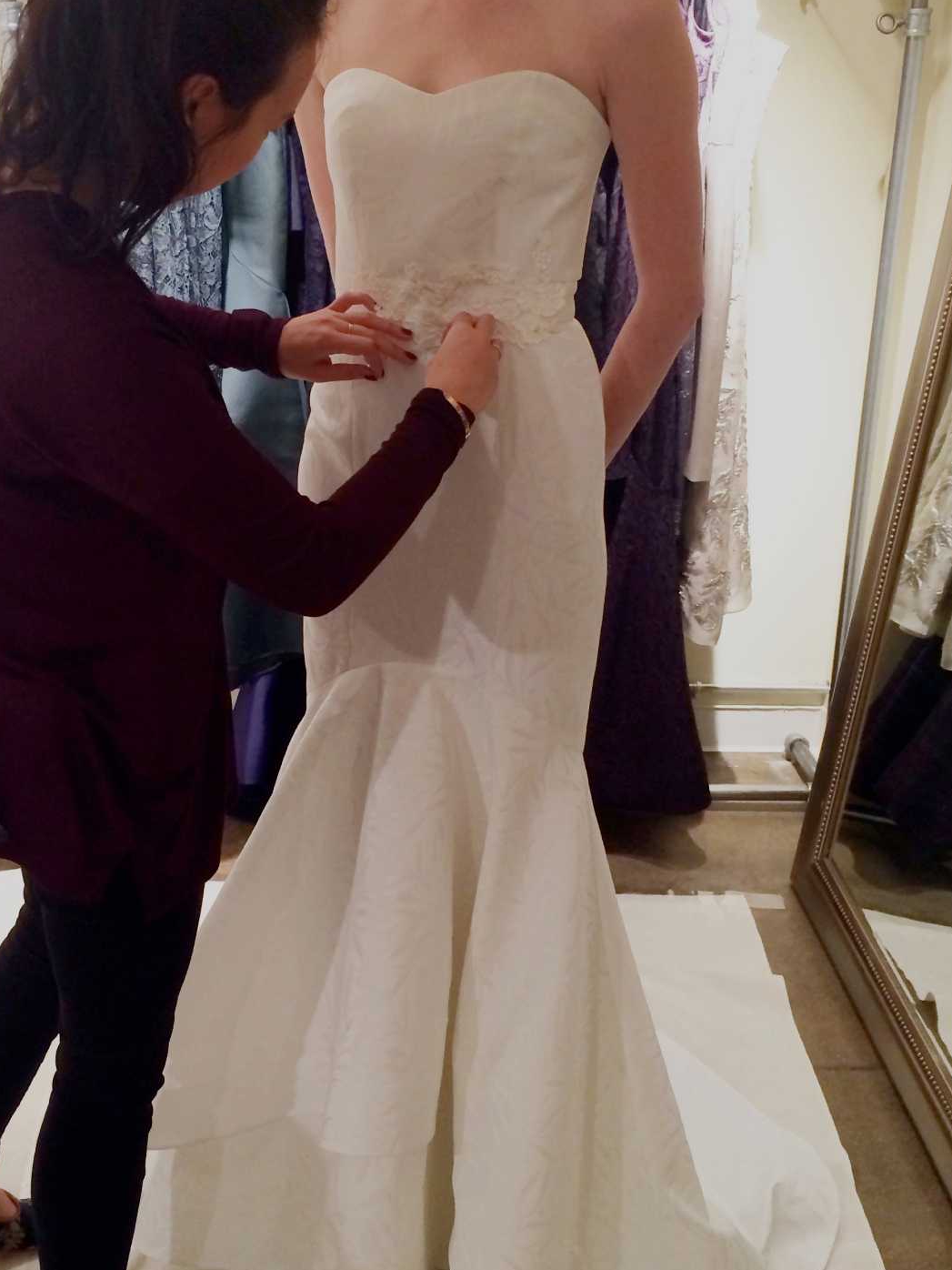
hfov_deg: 32.7
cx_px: 355
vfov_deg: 42.8
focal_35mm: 44
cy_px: 549
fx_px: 1613
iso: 100
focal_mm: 4.12
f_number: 2.2
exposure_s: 1/30
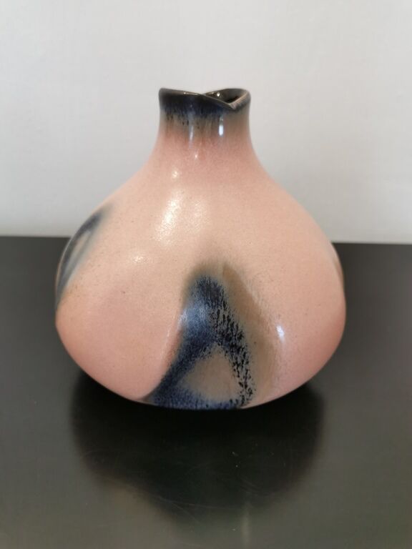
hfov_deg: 51.4
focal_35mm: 27
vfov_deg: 65.3
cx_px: 206
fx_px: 428
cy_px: 274
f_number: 1.8
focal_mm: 5.58
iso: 160
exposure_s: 1/50
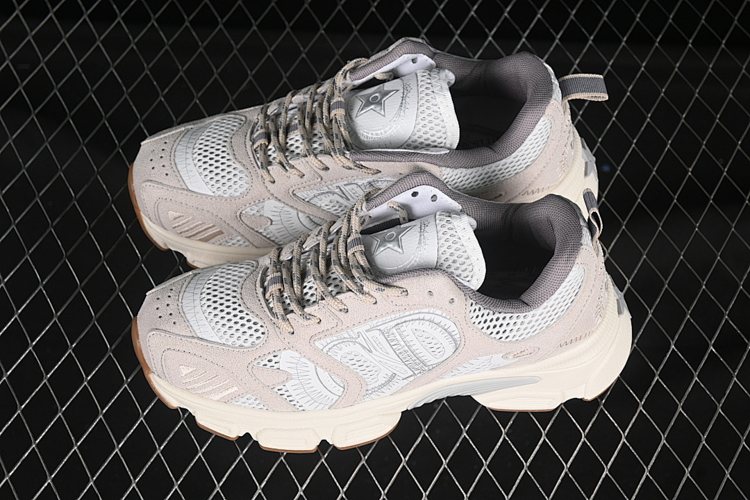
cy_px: 250
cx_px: 375
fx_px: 1562
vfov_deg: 18.2
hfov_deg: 27.0
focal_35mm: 75
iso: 160
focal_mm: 50
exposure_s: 1/60
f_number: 7.1
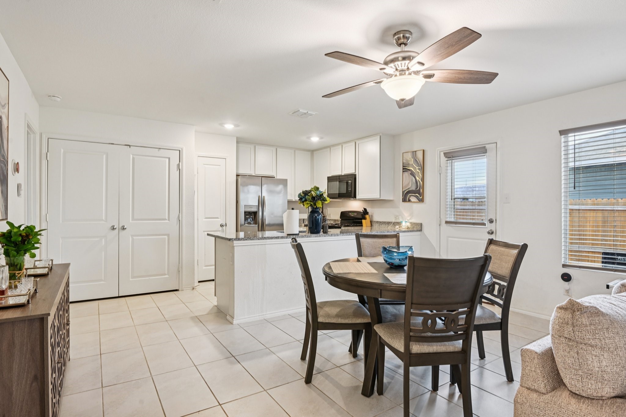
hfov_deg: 86.9
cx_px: 313
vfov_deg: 64.5
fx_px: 330
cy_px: 208
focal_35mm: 19
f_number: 8
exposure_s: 1/5
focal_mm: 19
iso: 400
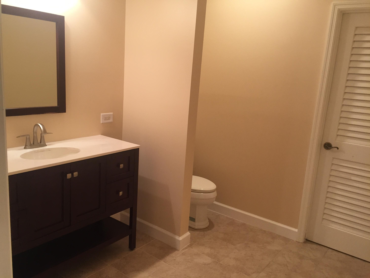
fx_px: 310
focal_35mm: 29
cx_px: 185
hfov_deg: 61.7
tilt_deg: -12.3
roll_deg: -4.8
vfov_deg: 48.2
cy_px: 139
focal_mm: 4.15
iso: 50
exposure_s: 1/30
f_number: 2.2
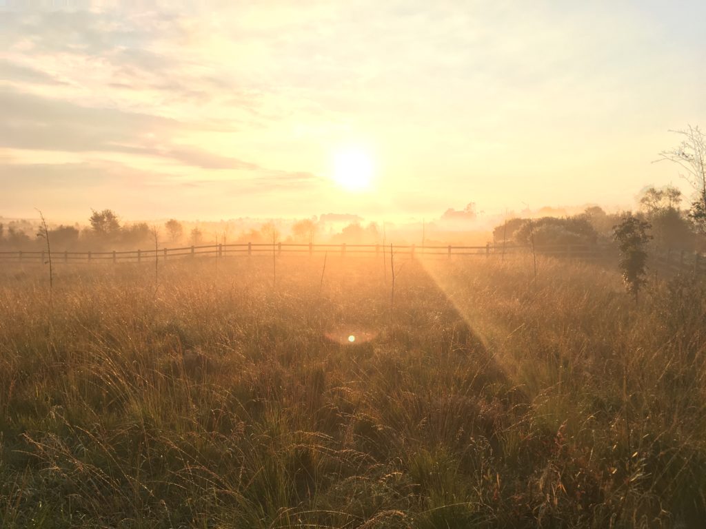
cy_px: 264
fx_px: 591
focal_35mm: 29
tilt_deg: -5.8
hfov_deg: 61.7
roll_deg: +0.2
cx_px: 353
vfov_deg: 48.2
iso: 25
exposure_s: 1/396
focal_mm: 4.15
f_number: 2.2
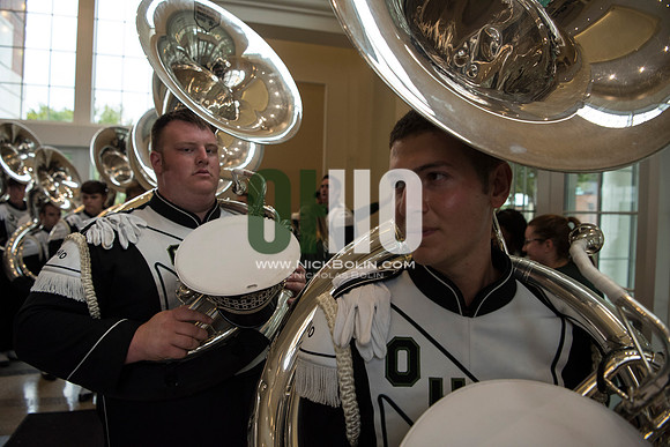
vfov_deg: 53.2
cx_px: 335
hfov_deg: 73.7
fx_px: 447
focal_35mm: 24
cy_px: 224
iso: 1600
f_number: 3.5
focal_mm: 24
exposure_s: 1/800
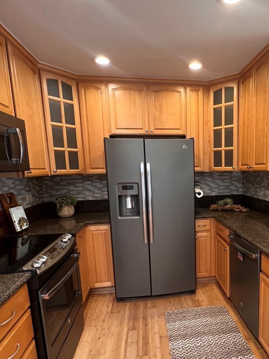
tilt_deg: -8.4
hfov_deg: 61.4
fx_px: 218
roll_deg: +0.4
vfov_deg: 78.5
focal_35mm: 21
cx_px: 185
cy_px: 207
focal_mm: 1.57
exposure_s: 1/60
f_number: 1.8
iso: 125
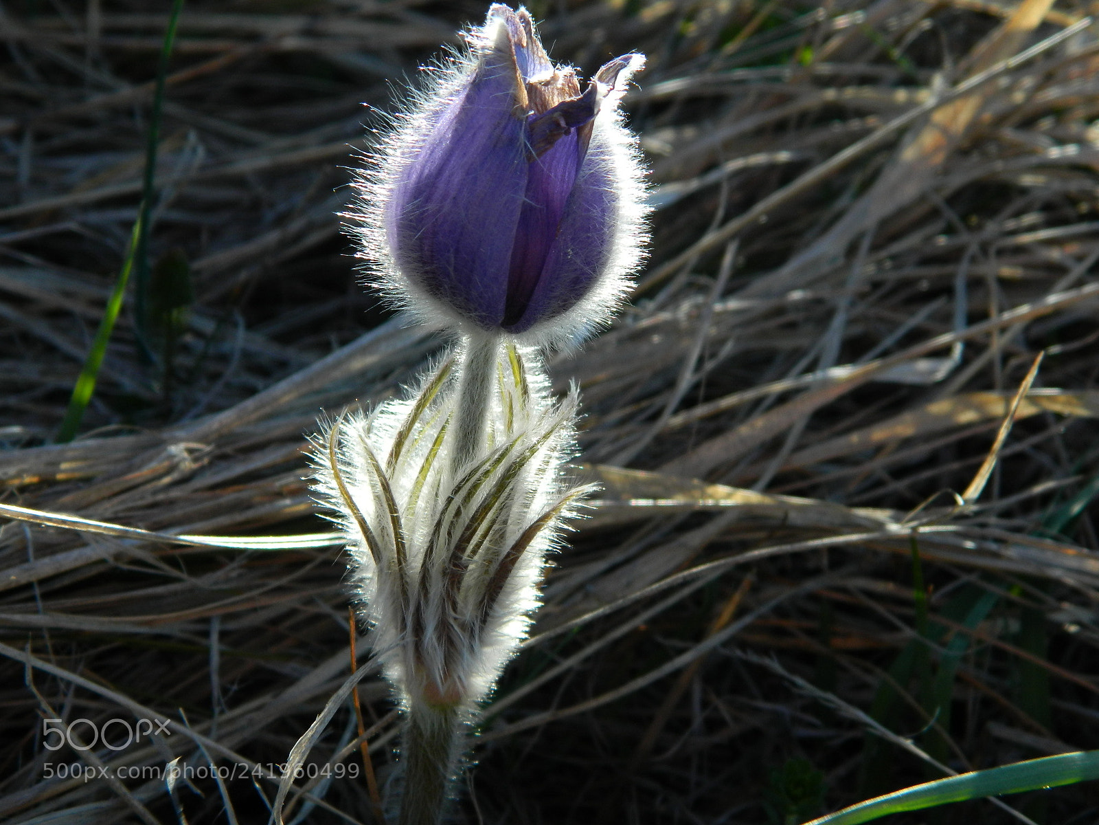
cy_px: 412
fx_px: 1810
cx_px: 550
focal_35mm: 57
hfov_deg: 33.8
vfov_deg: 25.7
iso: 80
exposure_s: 1/500
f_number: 3.8
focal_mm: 10.2
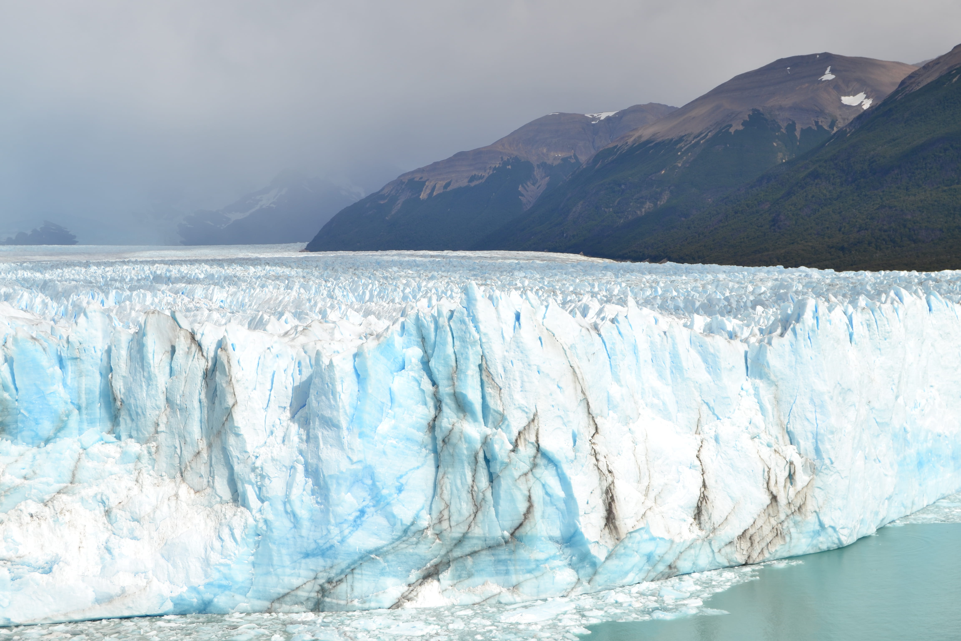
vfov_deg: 25.8
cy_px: 320
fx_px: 1401
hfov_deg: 37.9
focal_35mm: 52
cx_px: 480
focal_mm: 35
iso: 100
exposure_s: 1/400
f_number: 10
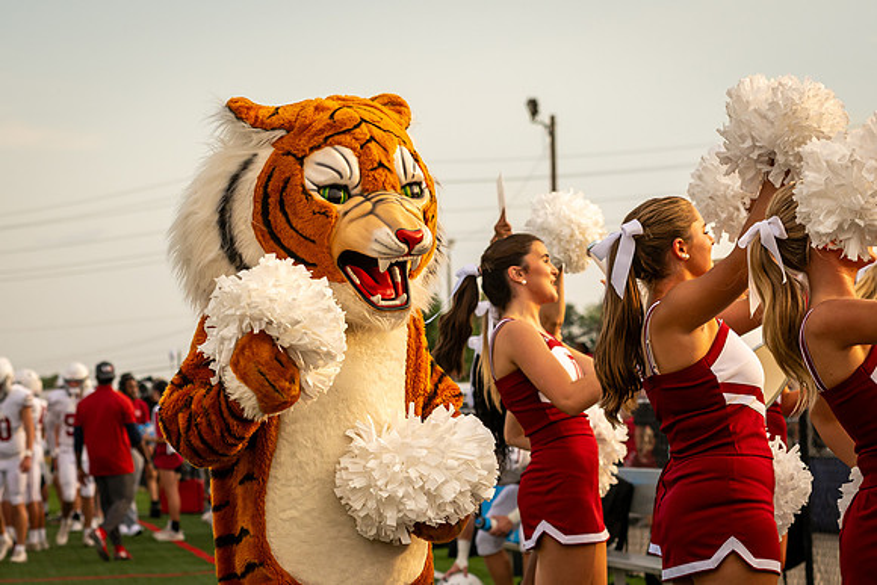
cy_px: 242
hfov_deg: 13.5
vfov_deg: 9.0
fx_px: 3710
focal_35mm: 152
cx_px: 396
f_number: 5.6
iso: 200
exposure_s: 1/1000
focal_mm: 75
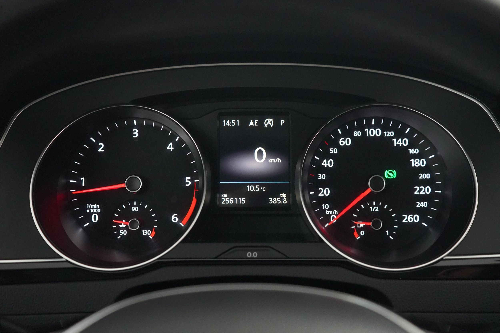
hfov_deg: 46.4
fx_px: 583
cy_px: 166
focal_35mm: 42
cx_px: 250
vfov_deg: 31.9
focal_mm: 28
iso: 6400
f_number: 3.5
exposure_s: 1/40
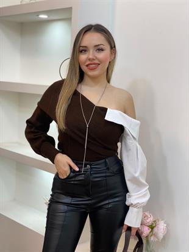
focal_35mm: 52
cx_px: 94
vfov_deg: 36.8
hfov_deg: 28.0
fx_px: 378
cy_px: 126
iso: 100
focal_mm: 6
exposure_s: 1/100
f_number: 2
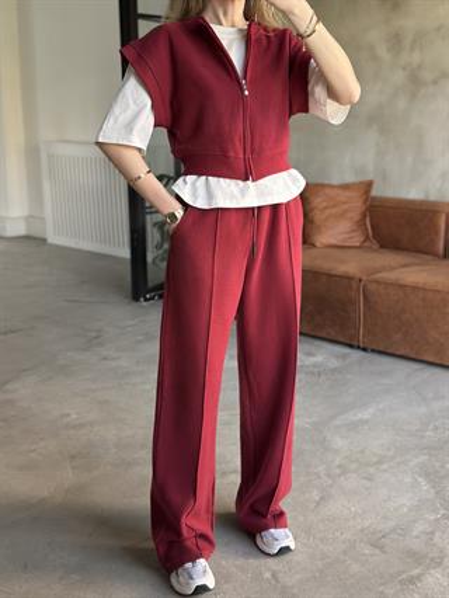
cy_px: 299
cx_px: 224
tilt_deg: -33.4
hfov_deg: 30.3
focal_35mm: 48
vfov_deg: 39.6
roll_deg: -1.5
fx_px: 829
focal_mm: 6.86
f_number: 1.78
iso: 320
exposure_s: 1/60
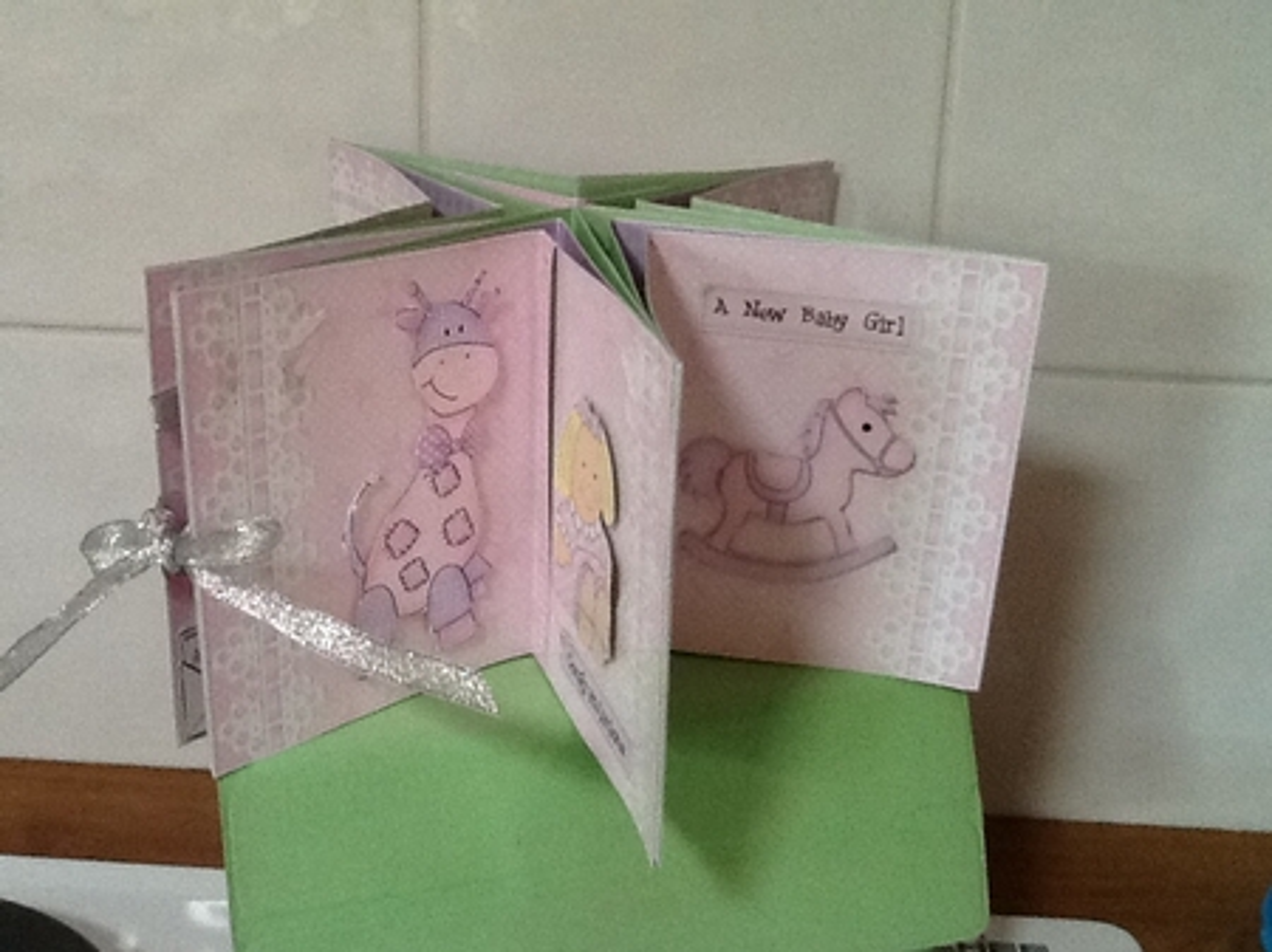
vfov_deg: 32.8
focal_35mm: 44
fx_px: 1616
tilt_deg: -17.9
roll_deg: -0.3
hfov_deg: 43.0
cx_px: 636
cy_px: 476
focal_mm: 2.03
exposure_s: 1/30
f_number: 2.4
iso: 160
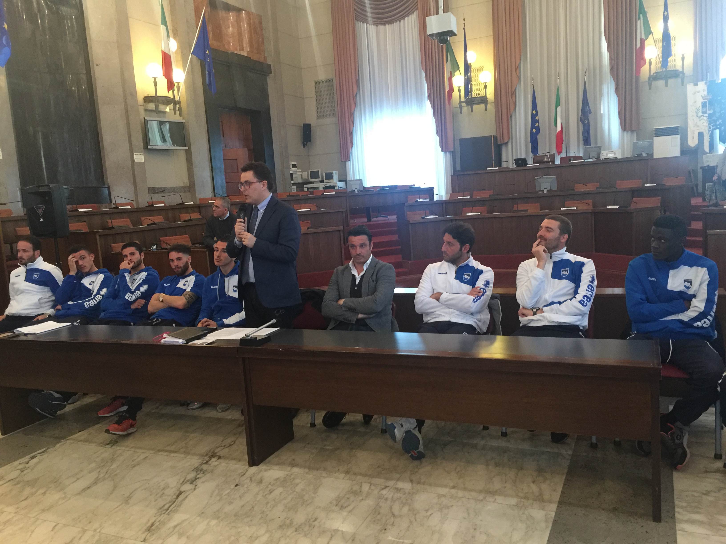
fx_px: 608
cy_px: 272
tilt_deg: -8.1
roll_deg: +3.8
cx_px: 363
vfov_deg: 48.2
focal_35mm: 29
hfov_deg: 61.7
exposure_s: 1/17
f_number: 2.2
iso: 160
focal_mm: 4.15
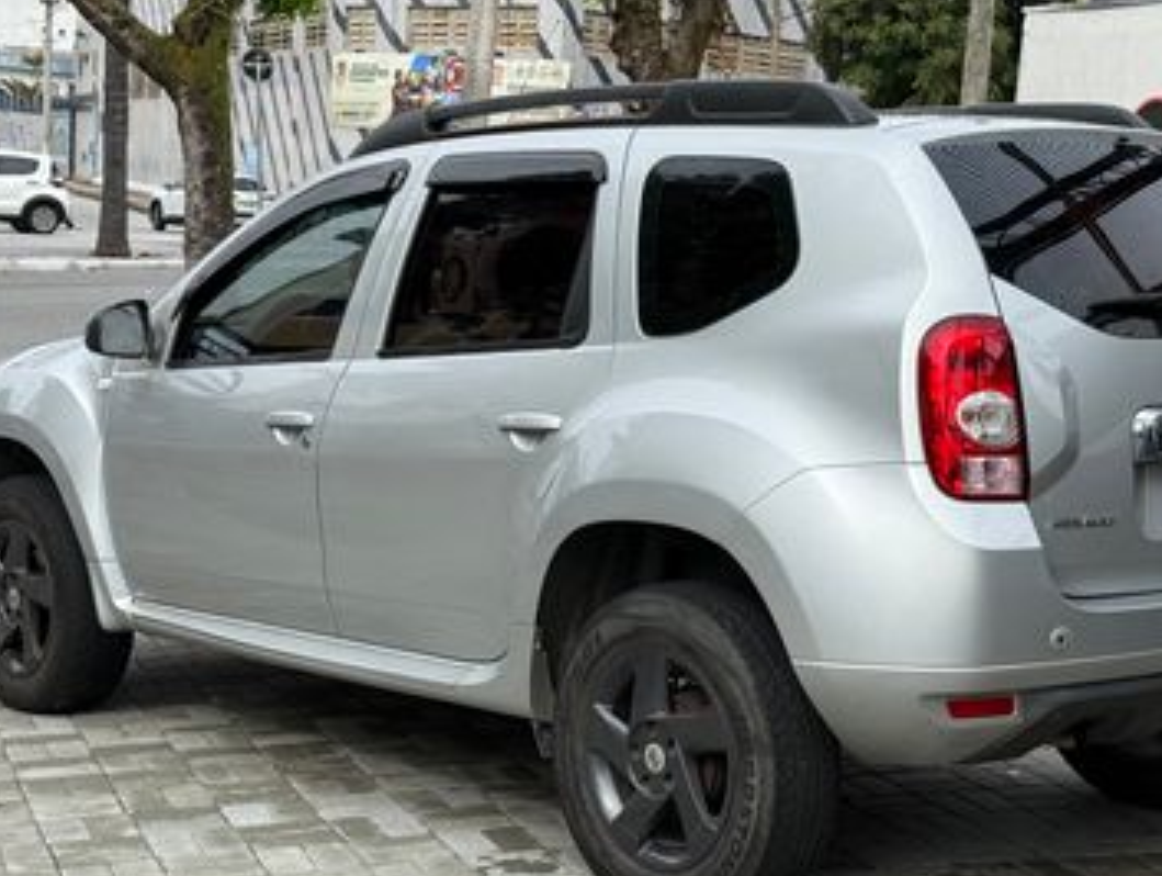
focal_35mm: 64
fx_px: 2152
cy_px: 474
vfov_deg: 23.0
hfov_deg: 30.1
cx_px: 701
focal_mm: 6.76
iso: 64
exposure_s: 1/1838
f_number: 1.78
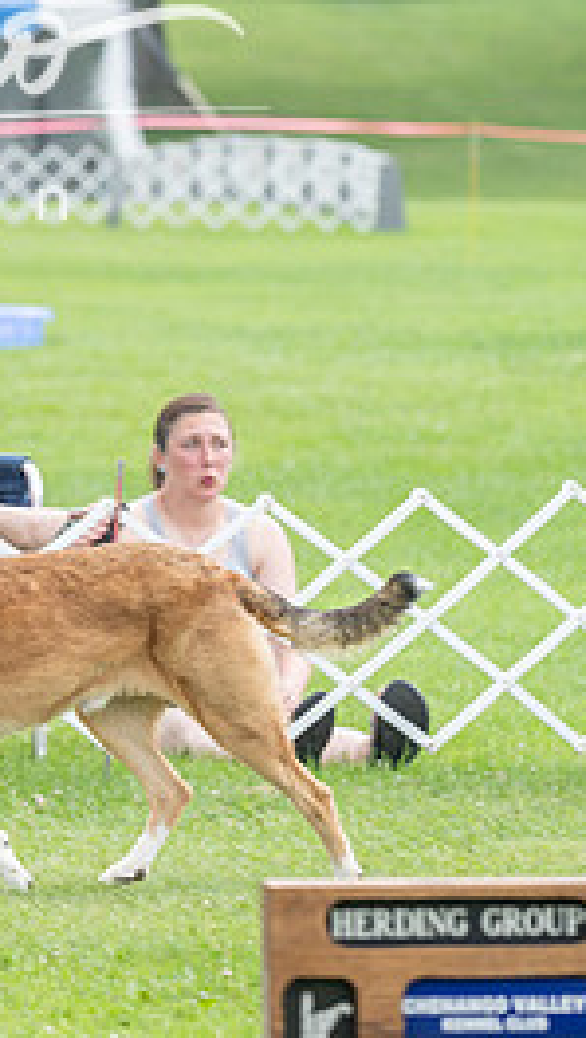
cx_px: -421
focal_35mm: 329
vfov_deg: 6.6
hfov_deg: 3.7
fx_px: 9065
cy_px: 320
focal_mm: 143
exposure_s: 1/400
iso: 400
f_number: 4.5
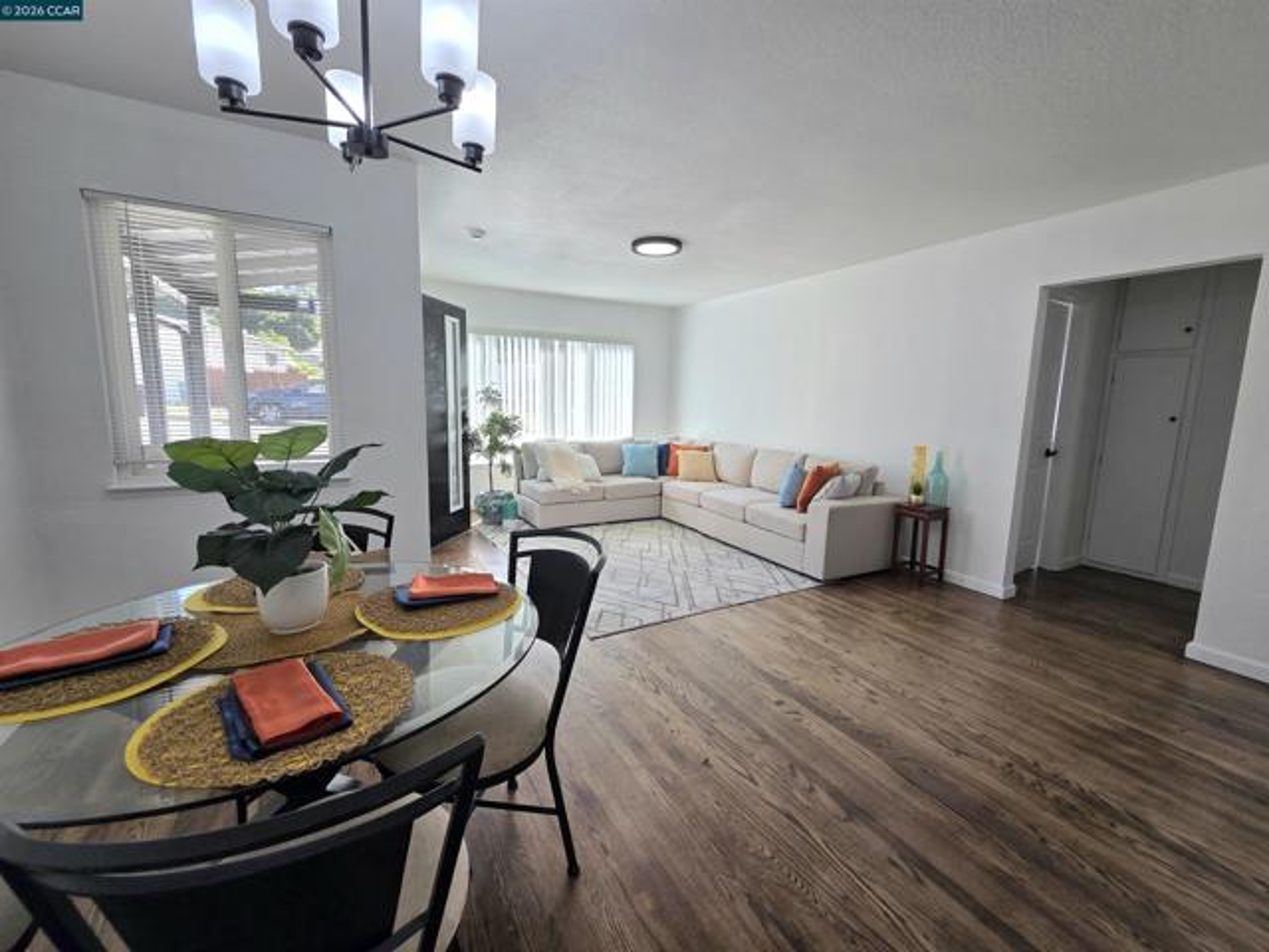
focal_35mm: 13
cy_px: 476
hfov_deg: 106.2
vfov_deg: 89.9
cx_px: 634
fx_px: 477
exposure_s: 1/122
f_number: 2.2
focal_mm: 2.2
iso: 50
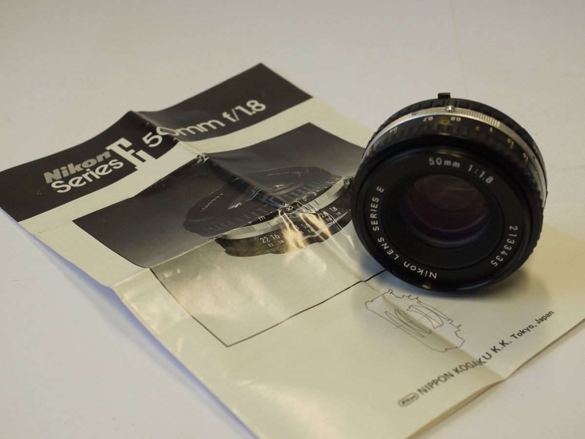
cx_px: 292
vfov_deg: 24.4
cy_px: 220
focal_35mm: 60
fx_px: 1014
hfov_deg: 32.2
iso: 400
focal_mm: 30
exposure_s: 1/80
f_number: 5.6
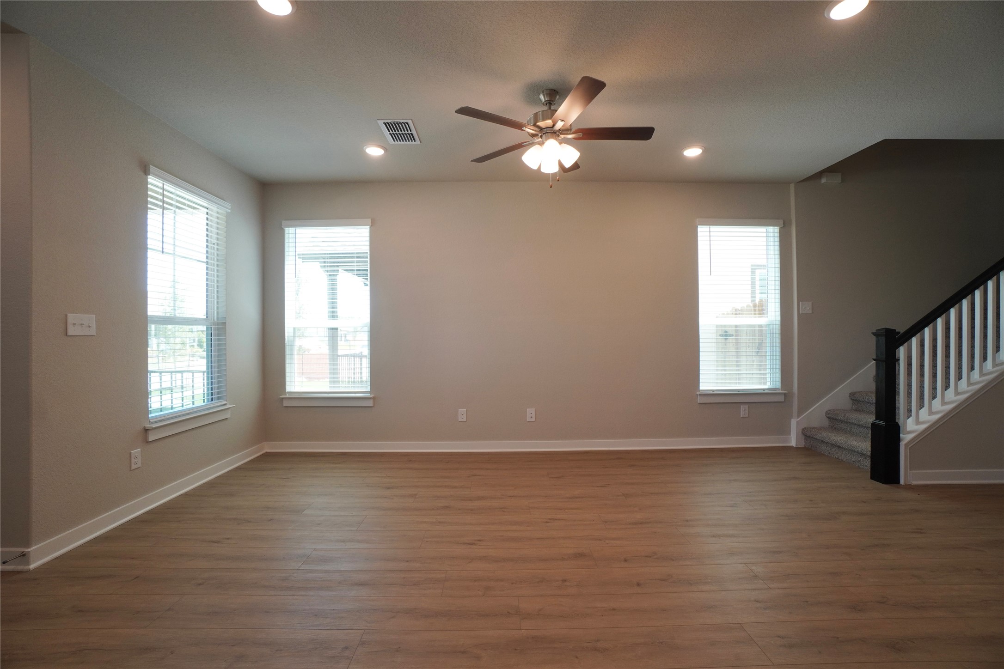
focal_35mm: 15
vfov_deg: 77.3
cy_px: 334
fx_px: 418
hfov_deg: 100.4
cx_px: 502
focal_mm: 10
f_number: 6.3
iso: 500
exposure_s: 1/80
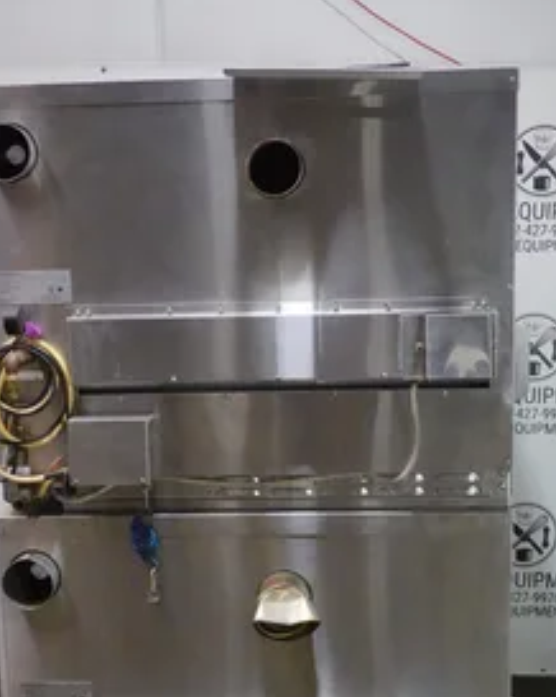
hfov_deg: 27.6
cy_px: 424
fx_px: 1133
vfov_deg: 34.0
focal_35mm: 55
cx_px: 269
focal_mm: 14.99
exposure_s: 1/320
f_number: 4
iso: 6400
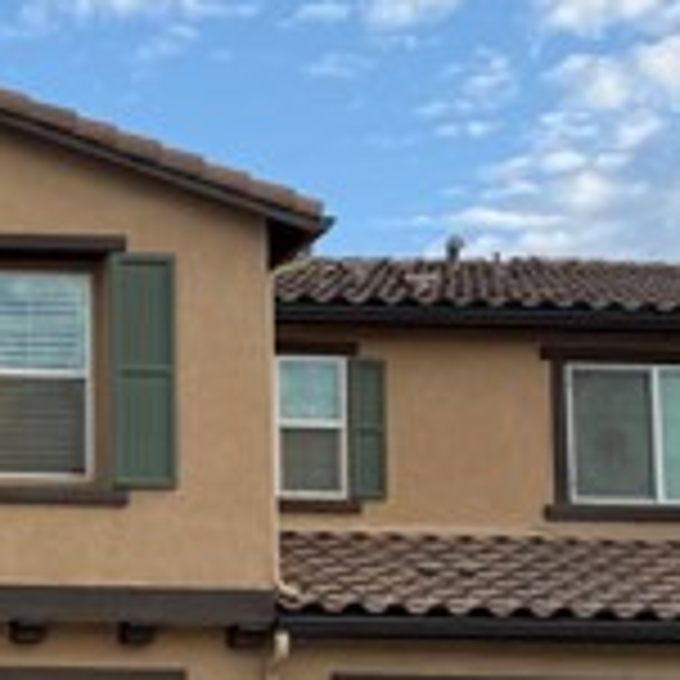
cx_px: -230
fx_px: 2000
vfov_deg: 19.1
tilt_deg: +6.5
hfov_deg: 17.9
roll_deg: -0.4
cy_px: 540
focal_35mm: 90
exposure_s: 1/1727
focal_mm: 6.76
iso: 80
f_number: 1.78
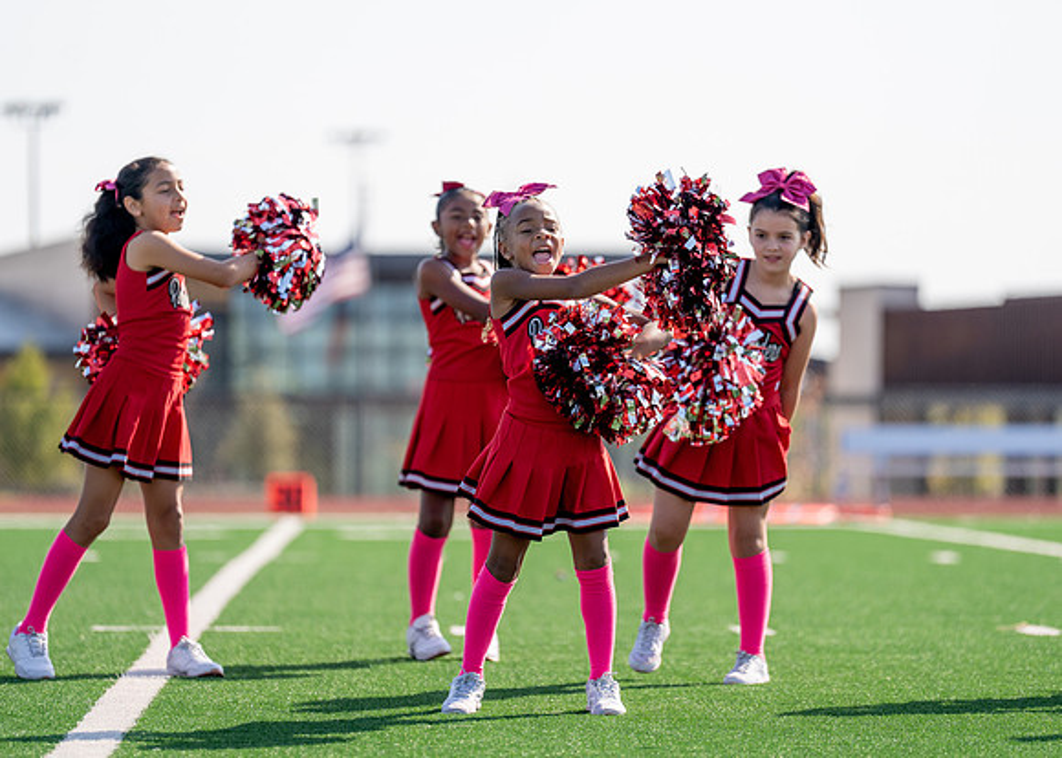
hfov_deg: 9.9
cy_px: 379
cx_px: 531
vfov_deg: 7.1
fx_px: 6130
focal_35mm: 203
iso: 100
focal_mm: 194
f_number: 2.8
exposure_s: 1/1250
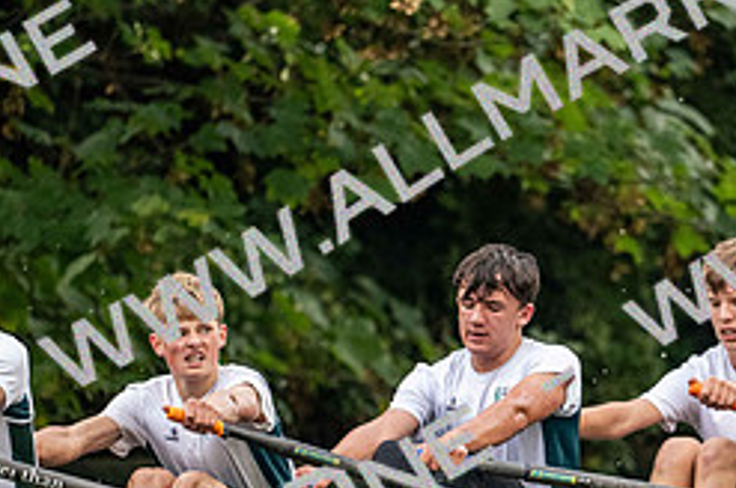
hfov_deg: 2.2
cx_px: 405
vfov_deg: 1.5
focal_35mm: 939
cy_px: 396
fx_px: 19172
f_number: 4.5
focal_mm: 400
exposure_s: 1/2500
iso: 1600
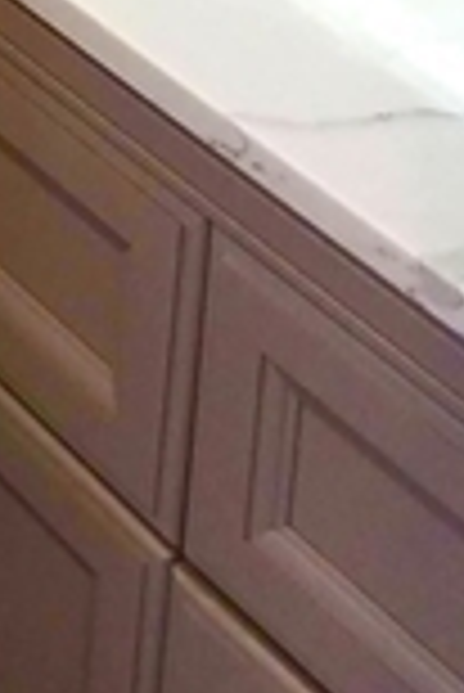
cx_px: -464
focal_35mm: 135
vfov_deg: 12.5
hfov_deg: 9.5
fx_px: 2604
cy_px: -873
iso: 64
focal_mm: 3.98
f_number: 1.8
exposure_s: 1/60
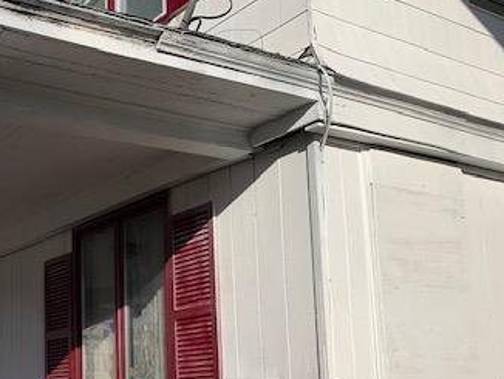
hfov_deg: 34.7
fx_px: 743
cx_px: 22
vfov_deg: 28.0
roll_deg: -0.5
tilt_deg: +8.5
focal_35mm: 51
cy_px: 302
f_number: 1.8
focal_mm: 4.25
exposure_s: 1/4673
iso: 25
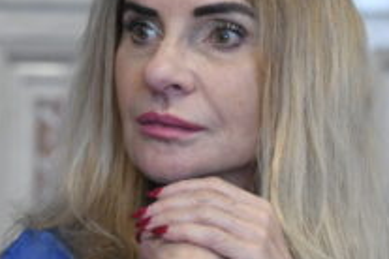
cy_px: 101
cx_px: 109
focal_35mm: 564
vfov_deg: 2.4
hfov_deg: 3.7
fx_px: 6094
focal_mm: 200
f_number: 5.6
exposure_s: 1/160
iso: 3200
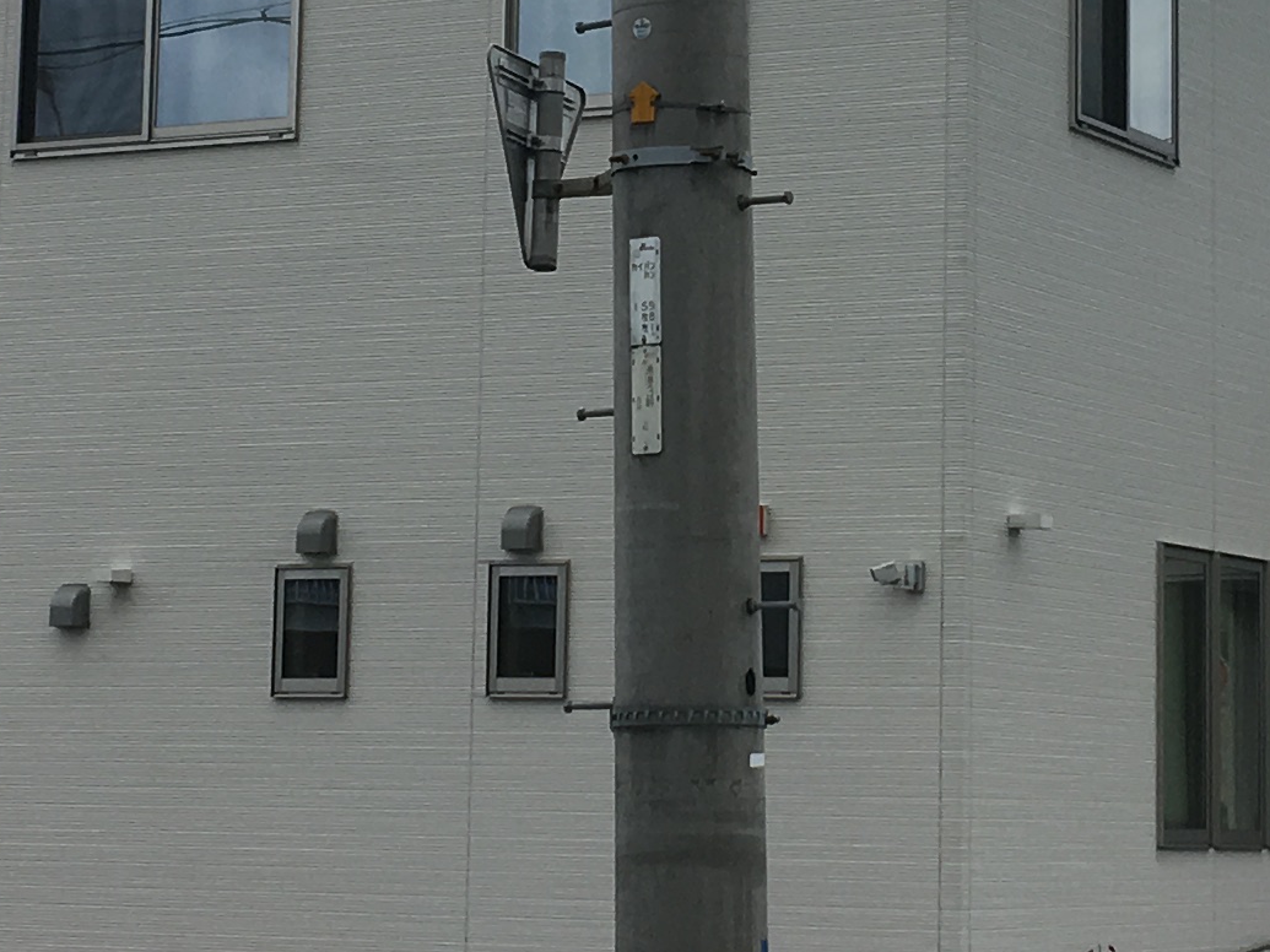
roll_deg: -1.9
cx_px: 767
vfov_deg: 13.1
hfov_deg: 17.4
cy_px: 244
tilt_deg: +8.4
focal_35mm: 113
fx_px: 4145
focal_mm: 4.15
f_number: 2.2
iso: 25
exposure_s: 1/1876
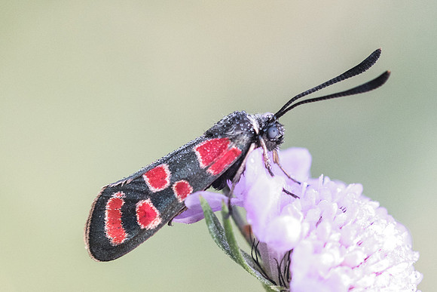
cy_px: 193
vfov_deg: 3.4
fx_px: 4982
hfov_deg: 5.0
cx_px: 175
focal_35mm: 410
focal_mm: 150
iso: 800
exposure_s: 1/250
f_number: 6.3
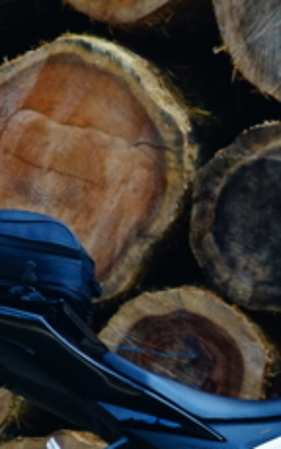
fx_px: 9497
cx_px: 425
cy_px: 330
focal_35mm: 776
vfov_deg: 2.7
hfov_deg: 1.7
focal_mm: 219
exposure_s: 1/250
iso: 1600
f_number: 5.6
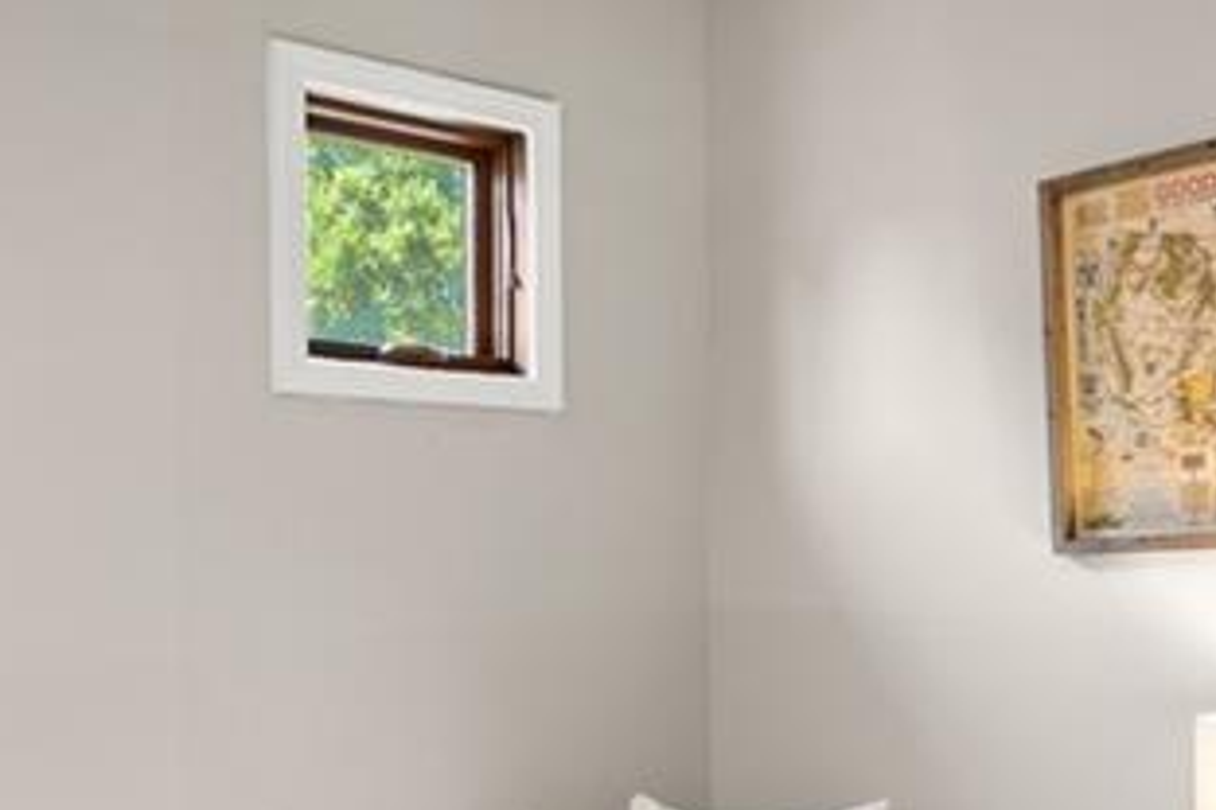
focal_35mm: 46
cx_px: 666
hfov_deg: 42.7
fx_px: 1554
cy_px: 571
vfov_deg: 28.9
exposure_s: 1/3
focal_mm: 14
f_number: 7.1
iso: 800
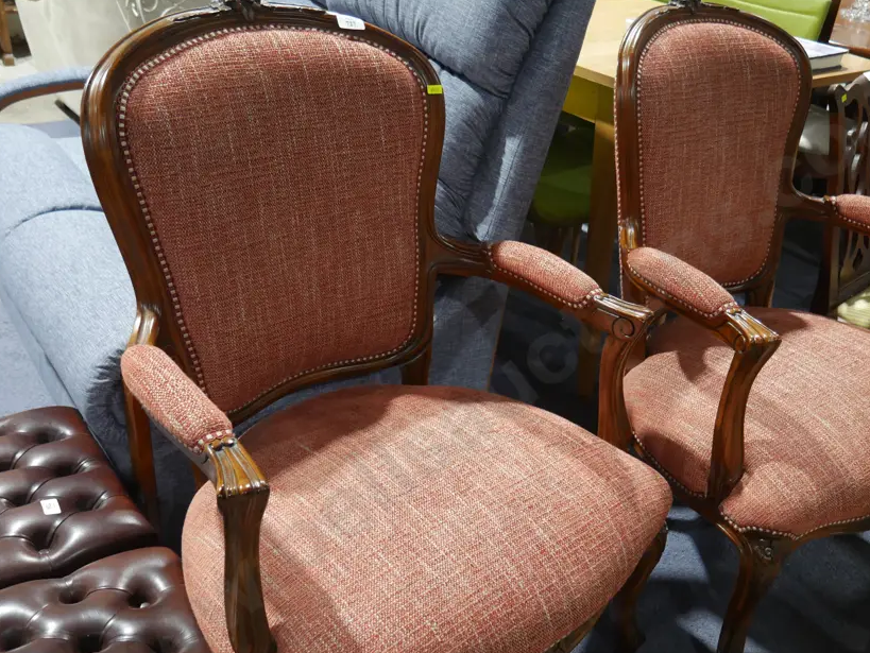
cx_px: 515
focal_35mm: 35
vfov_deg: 40.6
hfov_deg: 52.3
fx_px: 880
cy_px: 385
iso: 800
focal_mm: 14
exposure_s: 1/60
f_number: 3.5
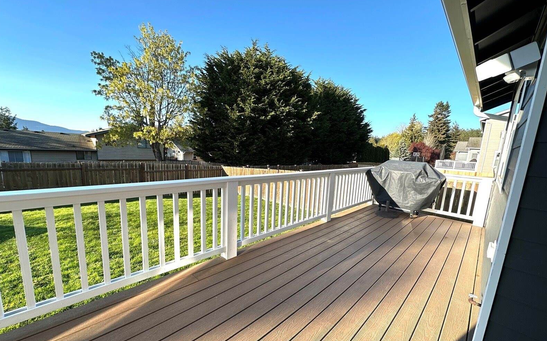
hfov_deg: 101.5
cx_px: 271
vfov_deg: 74.6
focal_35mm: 15
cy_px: 185
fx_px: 224
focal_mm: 2.22
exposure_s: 1/556
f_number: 2.2
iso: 40
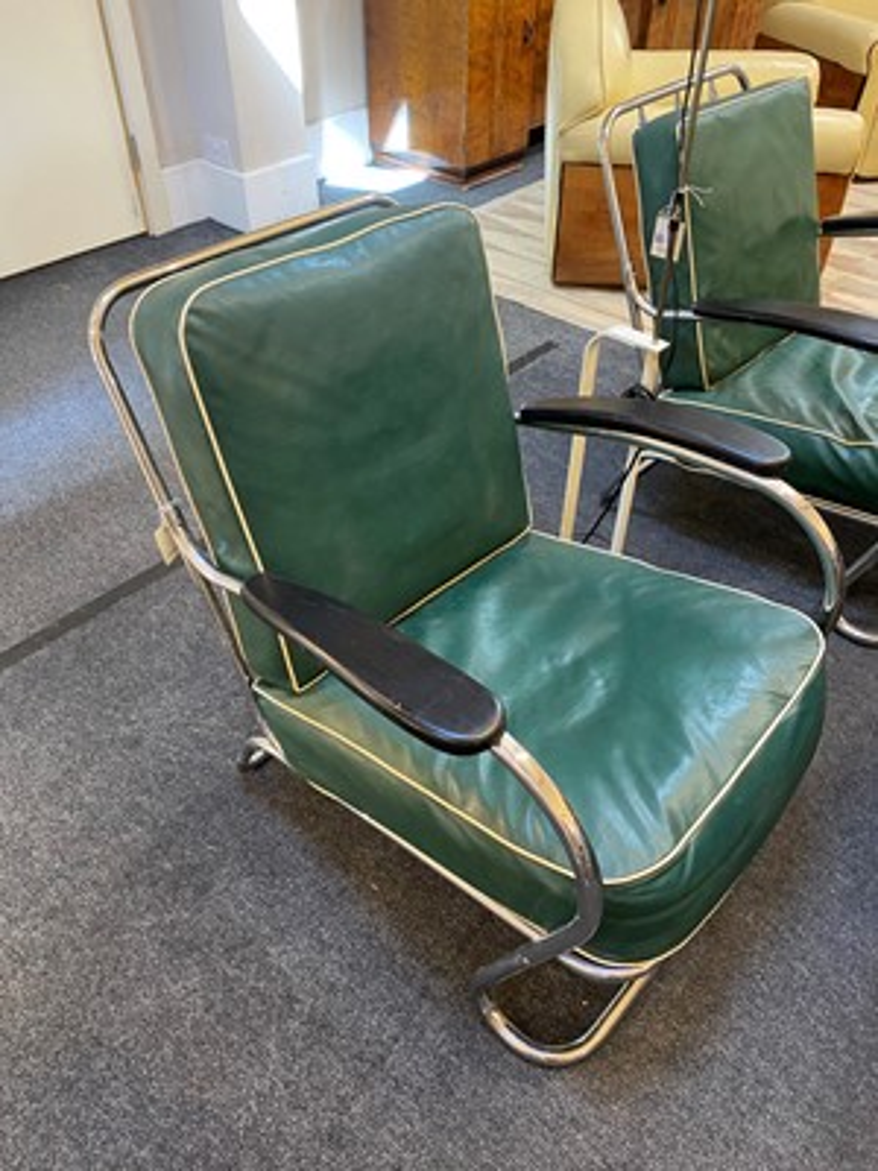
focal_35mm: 26
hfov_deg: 53.1
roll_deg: +3.2
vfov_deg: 67.3
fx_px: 879
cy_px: 586
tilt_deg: -42.0
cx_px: 439
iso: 200
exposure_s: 1/50
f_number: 1.8
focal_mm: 4.25
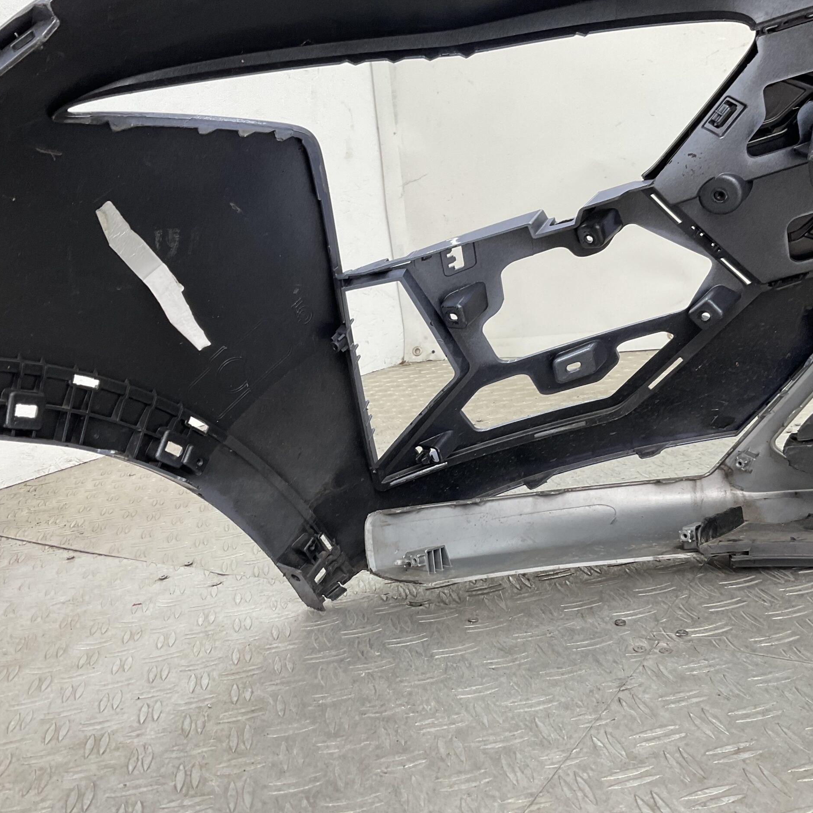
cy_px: 401
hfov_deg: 47.2
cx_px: 398
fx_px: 930
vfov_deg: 47.2
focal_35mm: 35
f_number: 1.8
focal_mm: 3
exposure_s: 1/100
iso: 32
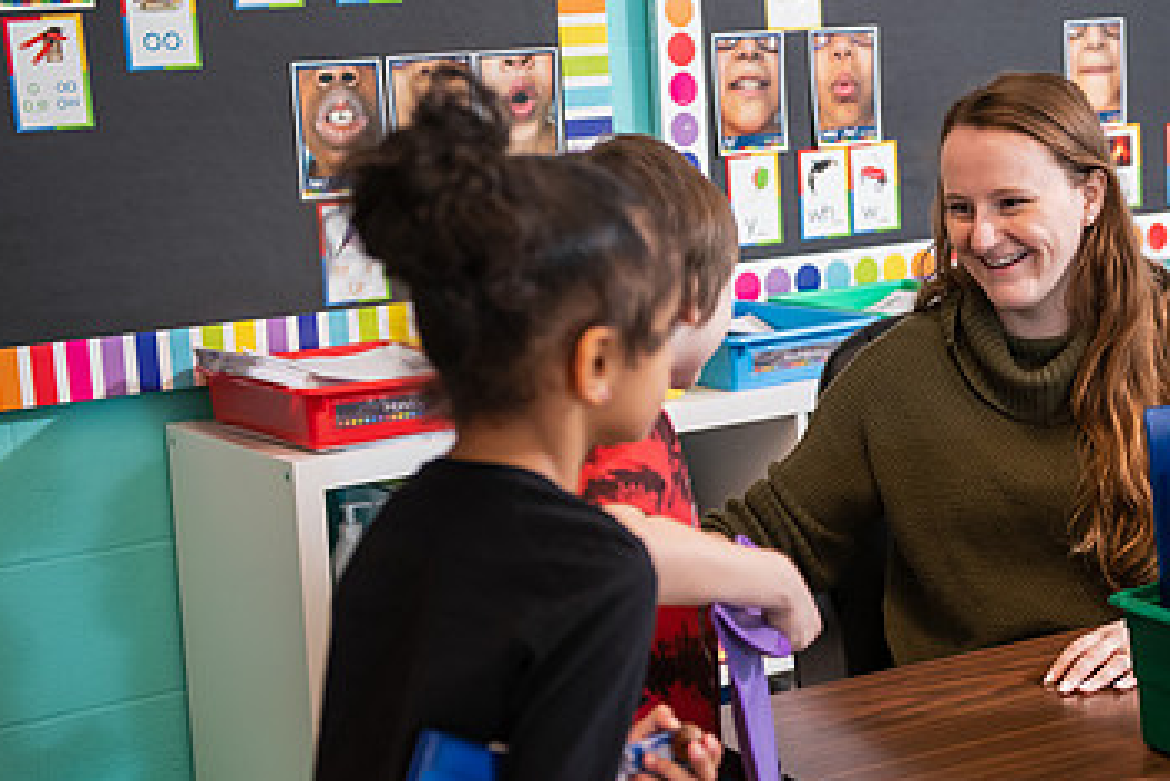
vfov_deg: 17.3
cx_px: 861
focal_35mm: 79
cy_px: 404
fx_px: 2568
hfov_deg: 25.4
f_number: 3.2
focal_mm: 48
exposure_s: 1/160
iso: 1000
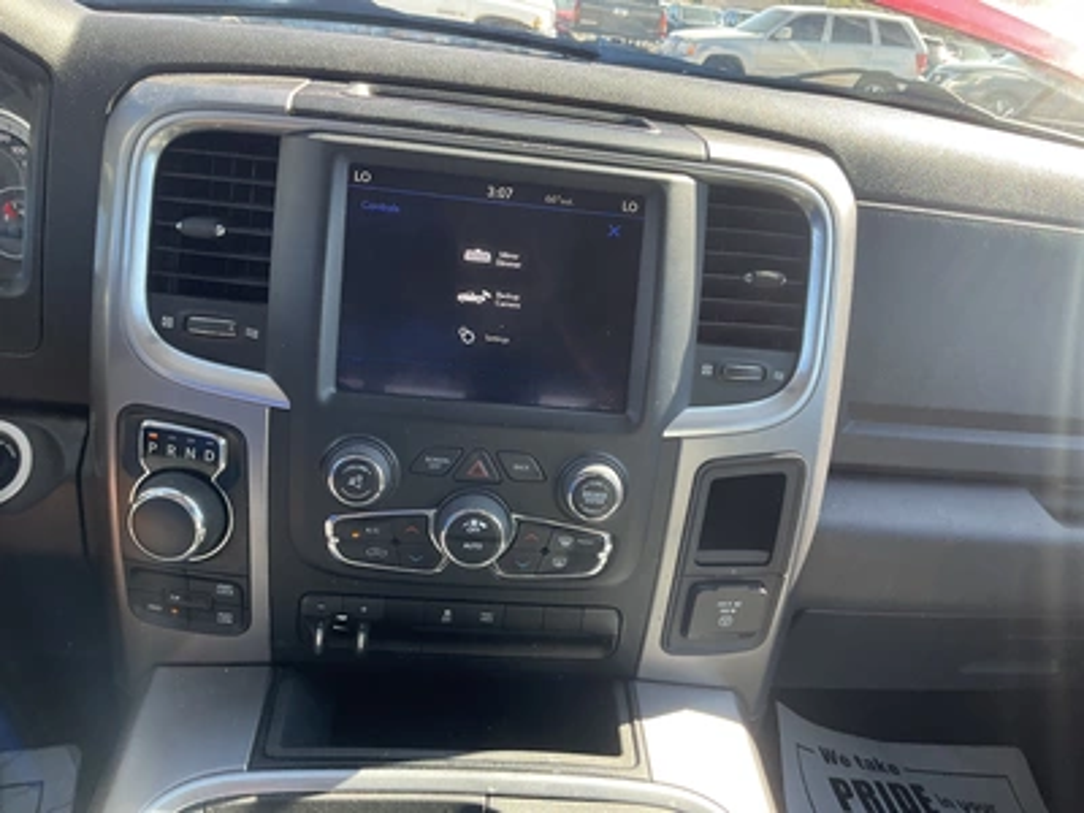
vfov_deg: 48.2
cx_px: 542
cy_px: 406
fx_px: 908
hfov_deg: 61.7
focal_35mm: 29
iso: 32
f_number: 1.8
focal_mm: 3
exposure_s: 1/122
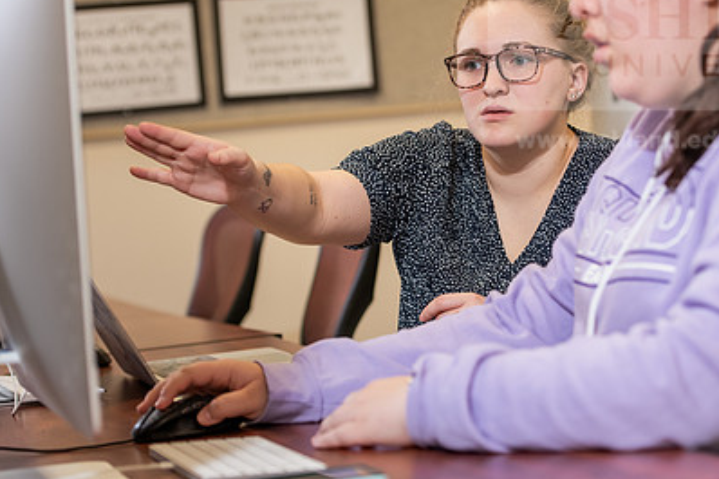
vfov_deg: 13.4
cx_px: 434
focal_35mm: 102
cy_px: 178
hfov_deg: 20.0
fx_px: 2036
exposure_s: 1/200
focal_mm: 70
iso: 800
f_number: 3.2
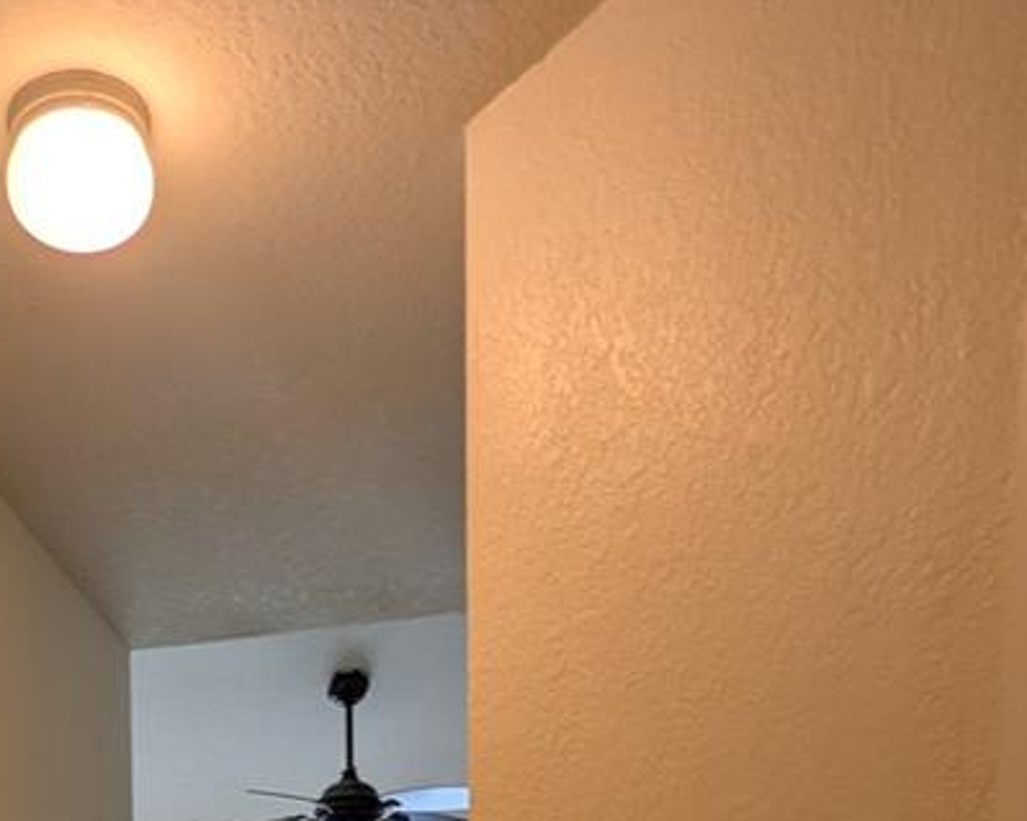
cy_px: 1351
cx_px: 181
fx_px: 1428
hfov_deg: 37.9
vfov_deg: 23.0
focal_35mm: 47
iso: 47
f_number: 2.2
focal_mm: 2.35
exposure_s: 1/120
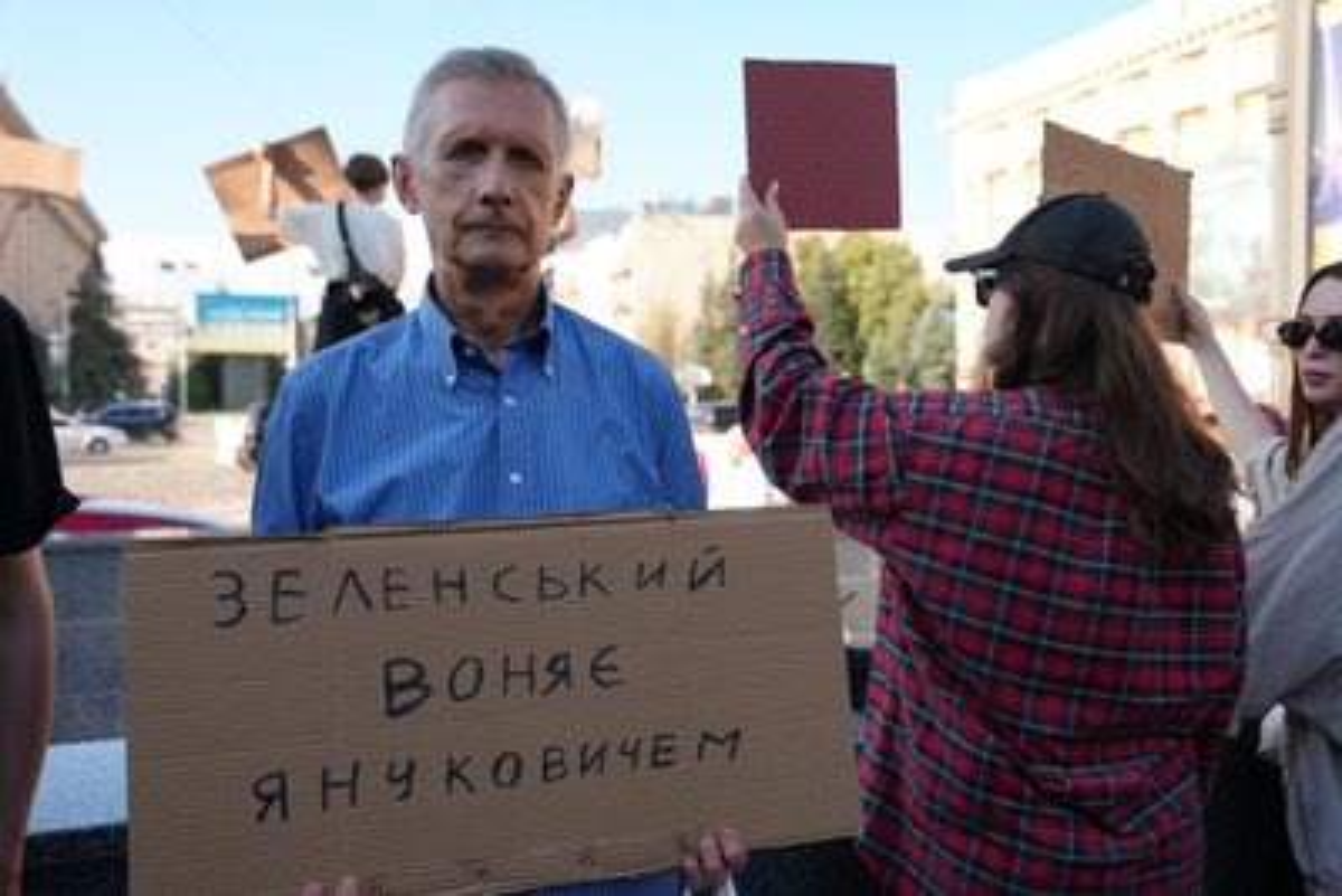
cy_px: 448
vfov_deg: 38.9
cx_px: 671
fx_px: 1268
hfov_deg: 55.8
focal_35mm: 34
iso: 80
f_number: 4
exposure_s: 1/200
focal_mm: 34
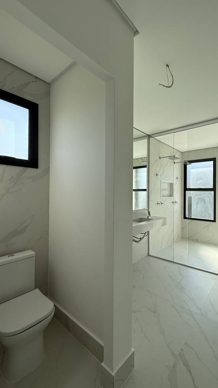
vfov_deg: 99.4
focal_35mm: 16
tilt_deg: +1.5
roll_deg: -1.4
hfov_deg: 65.6
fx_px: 165
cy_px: 193
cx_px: 142
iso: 50
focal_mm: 2.22
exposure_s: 1/475
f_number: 2.2
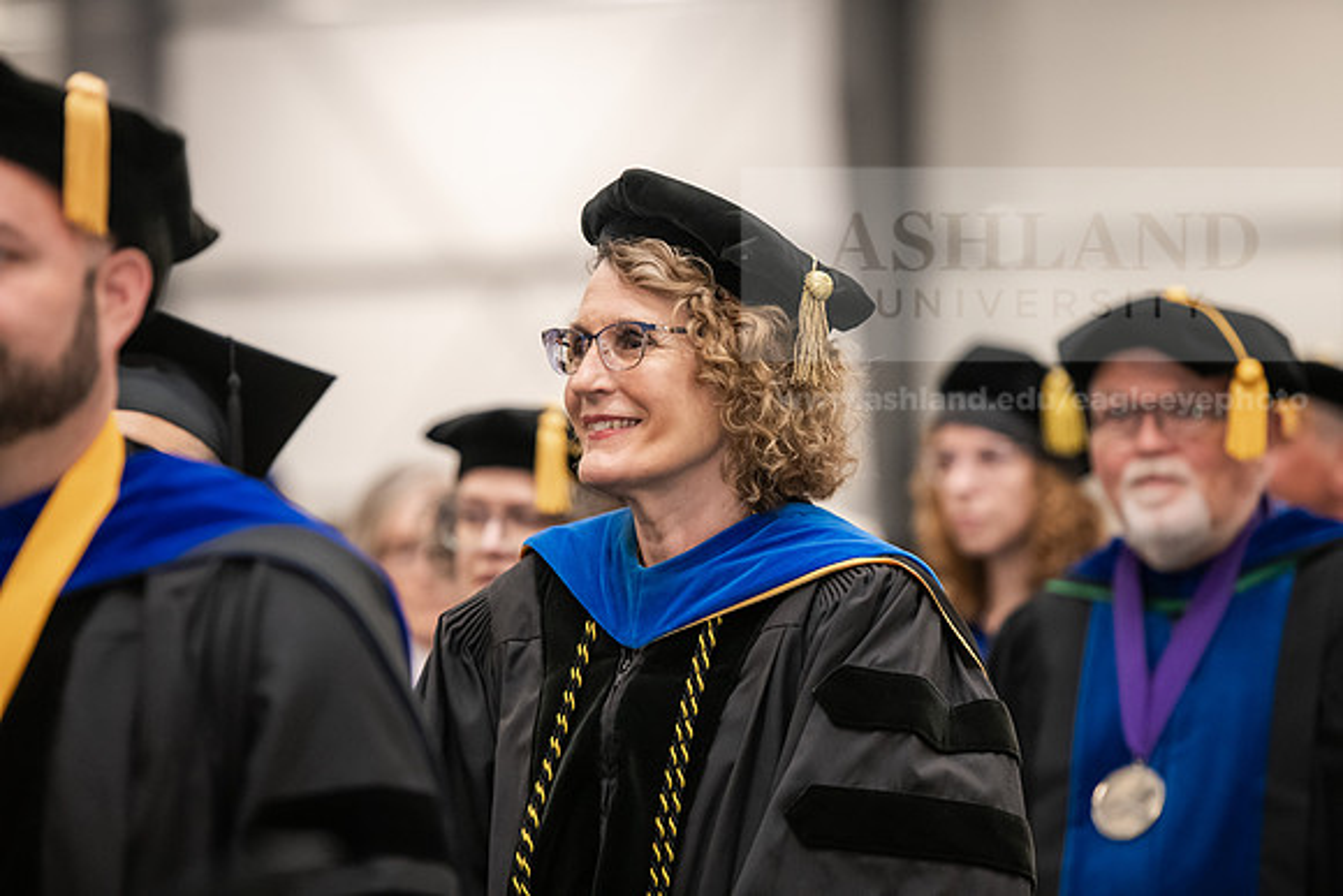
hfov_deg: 11.7
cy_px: 448
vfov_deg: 7.9
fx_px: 6530
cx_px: 672
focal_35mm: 175
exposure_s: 1/200
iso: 2500
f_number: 3.2
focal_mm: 175
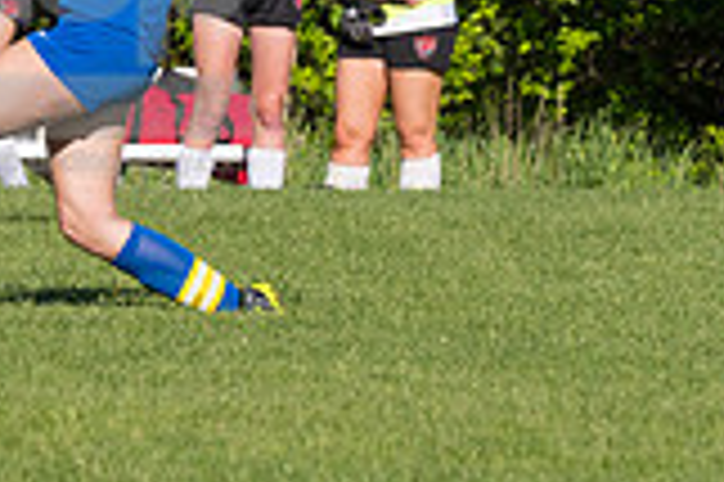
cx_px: 117
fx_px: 20653
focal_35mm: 1028
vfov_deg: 1.3
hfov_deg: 2.0
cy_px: 18
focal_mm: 190
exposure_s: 1/1600
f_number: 5.6
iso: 250
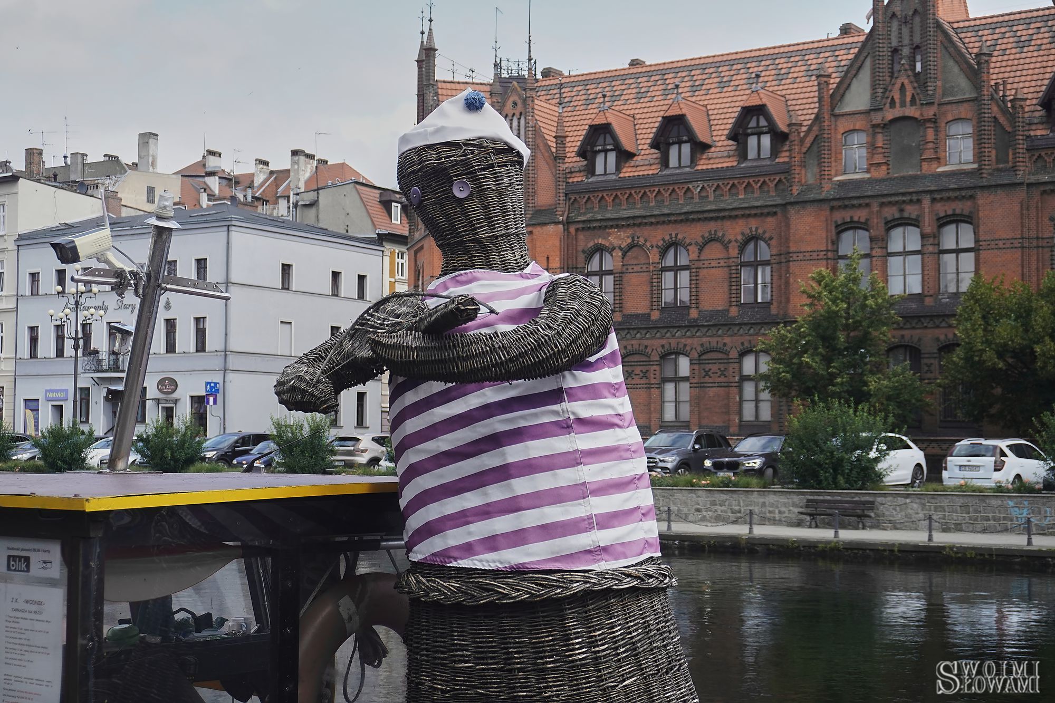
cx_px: 528
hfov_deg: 37.9
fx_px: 1538
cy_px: 352
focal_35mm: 52
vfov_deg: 25.7
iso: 500
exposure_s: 1/800
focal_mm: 35
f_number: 5.6
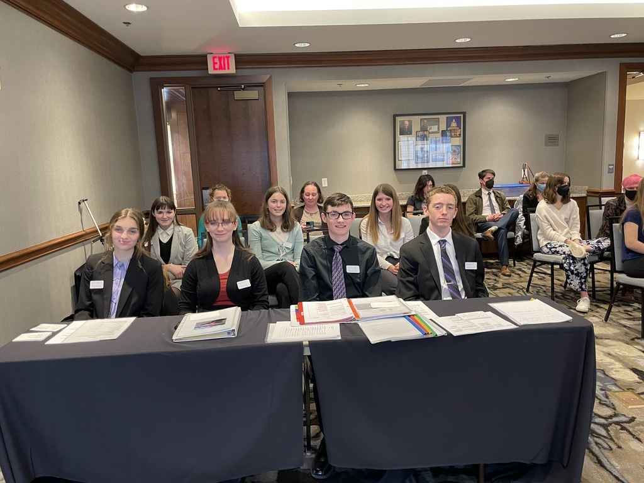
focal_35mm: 26
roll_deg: +2.2
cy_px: 242
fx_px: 484
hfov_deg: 67.3
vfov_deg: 53.1
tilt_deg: -10.5
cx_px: 322
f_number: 1.6
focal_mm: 4.2
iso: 320
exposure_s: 1/60
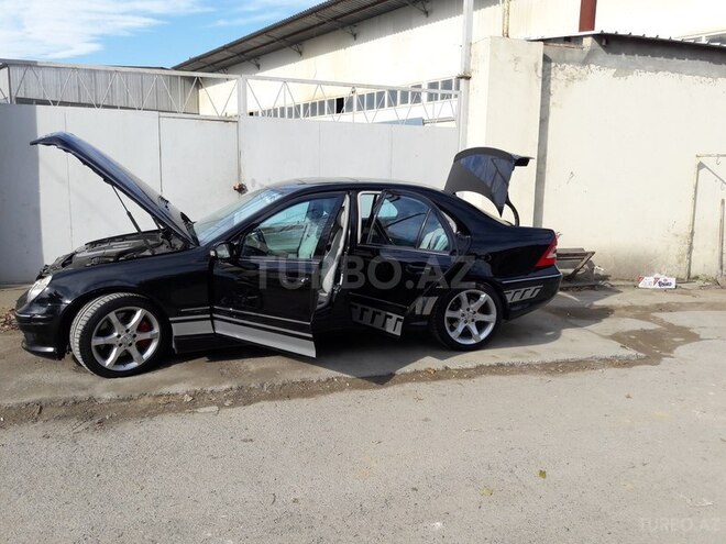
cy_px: 272
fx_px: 587
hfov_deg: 63.4
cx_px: 363
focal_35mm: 28
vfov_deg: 49.7
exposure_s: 1/1130
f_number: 1.9
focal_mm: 3.7
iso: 40
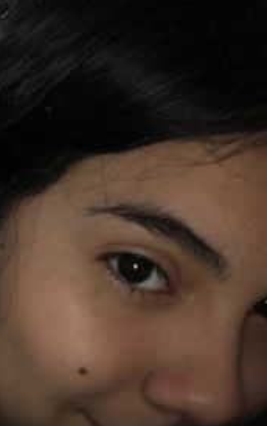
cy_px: 237
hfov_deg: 17.3
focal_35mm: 74
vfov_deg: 27.8
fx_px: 861
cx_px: 22
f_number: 2.2
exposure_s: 1/16
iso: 80
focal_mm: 2.87
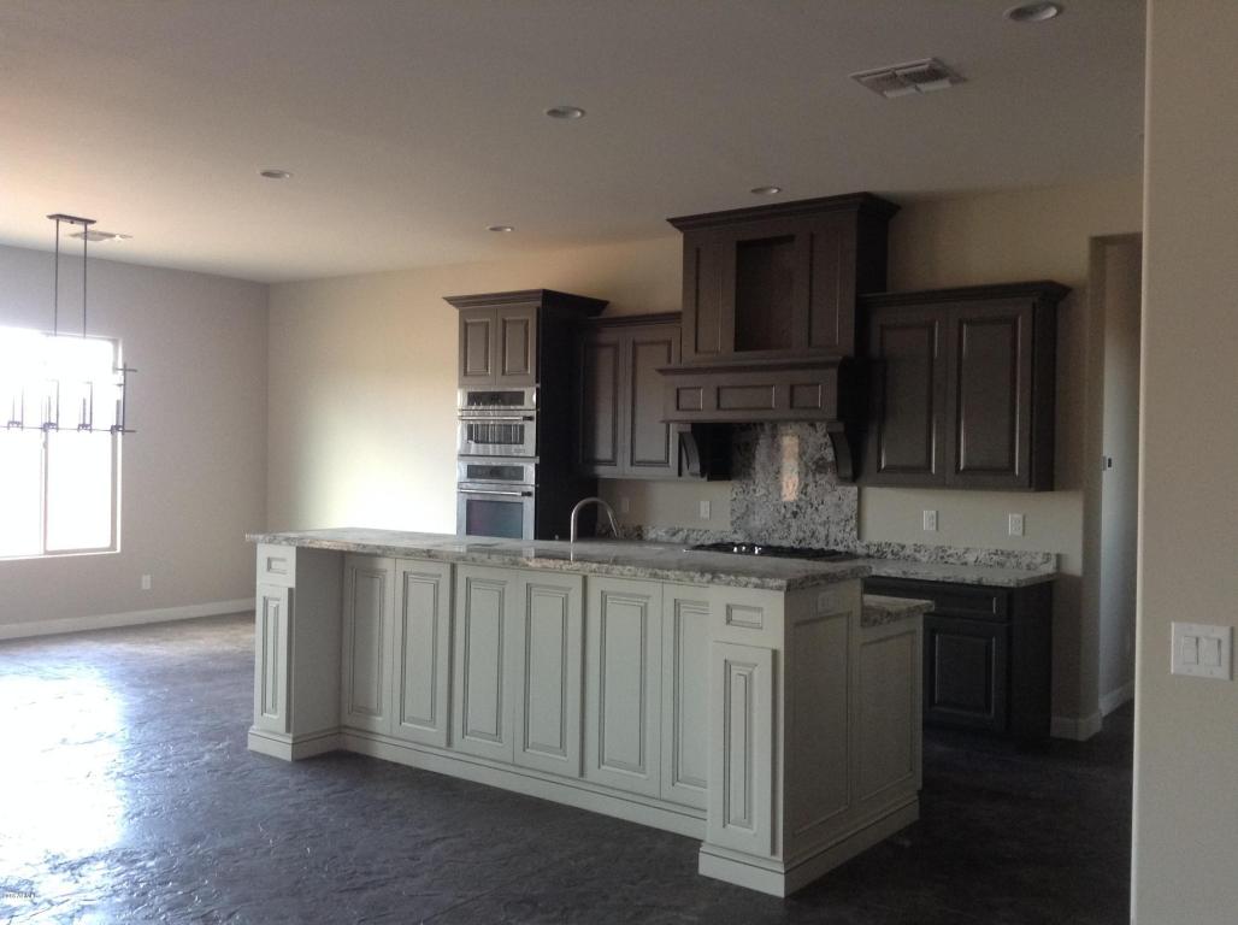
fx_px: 1179
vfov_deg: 42.8
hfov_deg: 55.4
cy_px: 462
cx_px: 619
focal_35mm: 33
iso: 80
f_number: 2.4
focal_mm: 3.3
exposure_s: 1/25
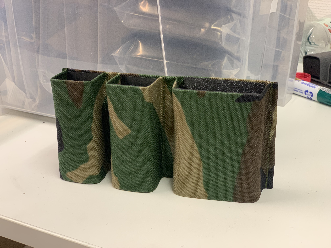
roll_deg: -0.1
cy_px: 124
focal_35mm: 52
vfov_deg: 28.0
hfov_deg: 36.8
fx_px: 497
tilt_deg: -21.2
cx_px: 166
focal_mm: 6
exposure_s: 1/50
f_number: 2.4
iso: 160
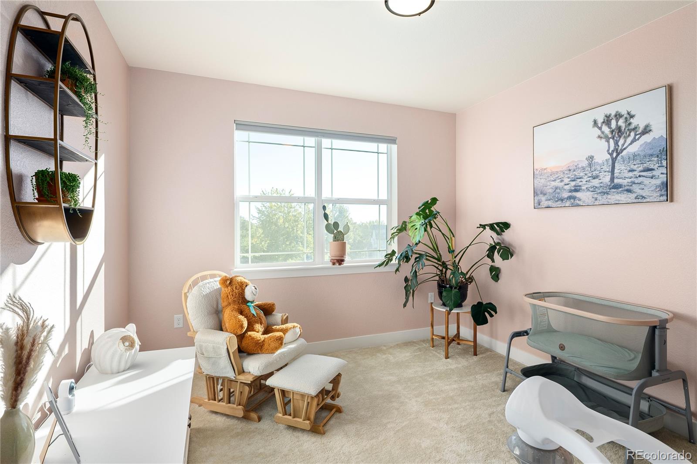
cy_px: 232
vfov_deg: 70.4
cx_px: 348
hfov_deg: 93.3
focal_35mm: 17
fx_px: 329
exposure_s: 1/800
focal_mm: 17
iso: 400
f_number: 8
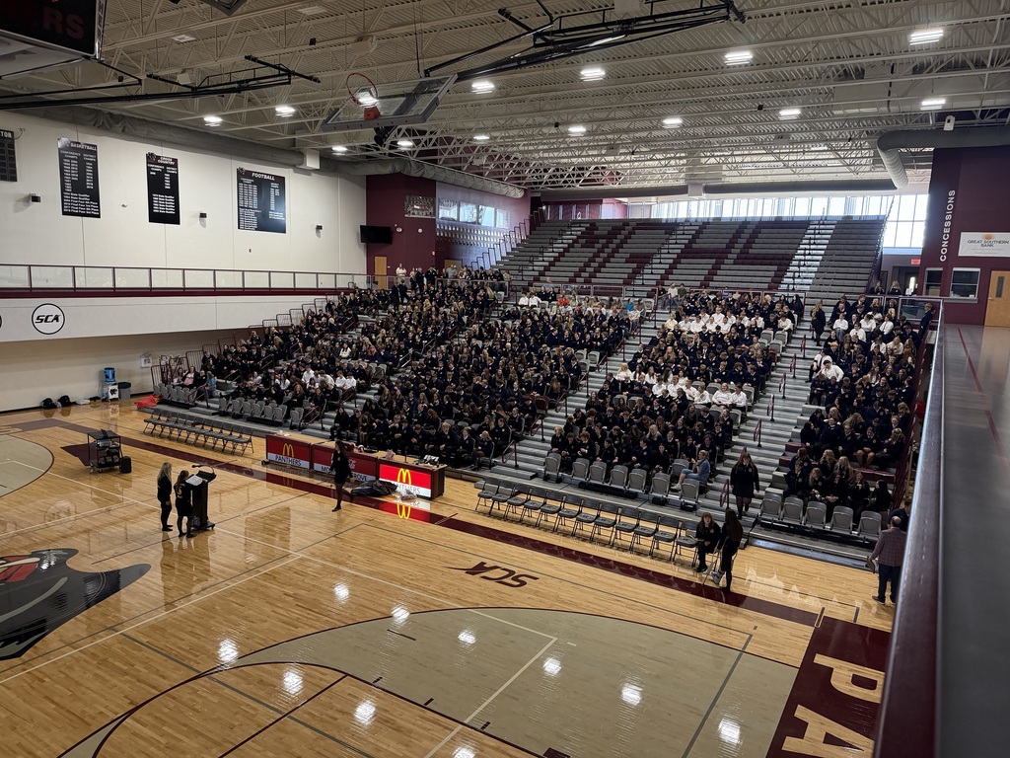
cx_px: 505
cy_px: 379
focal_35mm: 24
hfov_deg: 71.6
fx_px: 700
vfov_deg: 56.8
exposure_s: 1/60
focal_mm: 6.76
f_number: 1.78
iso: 200
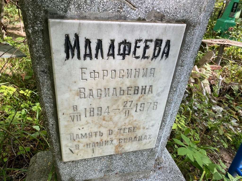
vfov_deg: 53.1
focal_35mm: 26
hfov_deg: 67.3
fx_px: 182
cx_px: 121
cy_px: 90
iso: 32
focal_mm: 4.25
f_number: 1.8
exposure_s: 1/122
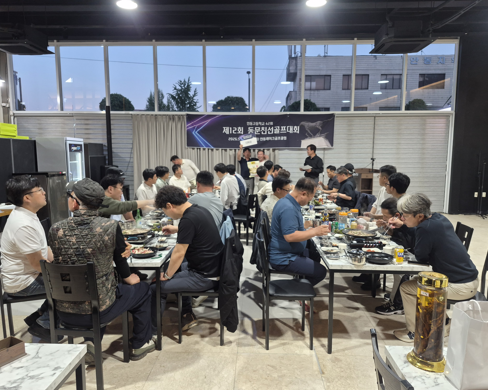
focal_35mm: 24
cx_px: 247
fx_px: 347
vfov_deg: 58.8
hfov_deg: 70.3
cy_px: 195
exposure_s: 1/120
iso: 200
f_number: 1.8
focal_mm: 5.4
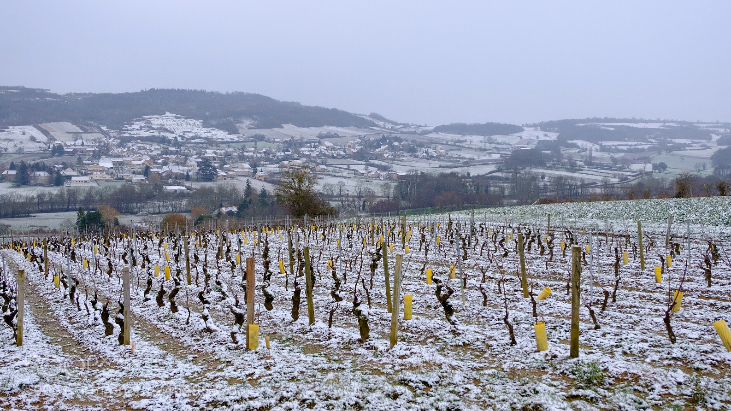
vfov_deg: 32.0
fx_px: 717
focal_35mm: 37
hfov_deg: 54.0
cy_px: 180
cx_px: 365
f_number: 5.6
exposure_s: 1/180
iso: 200
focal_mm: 23.2
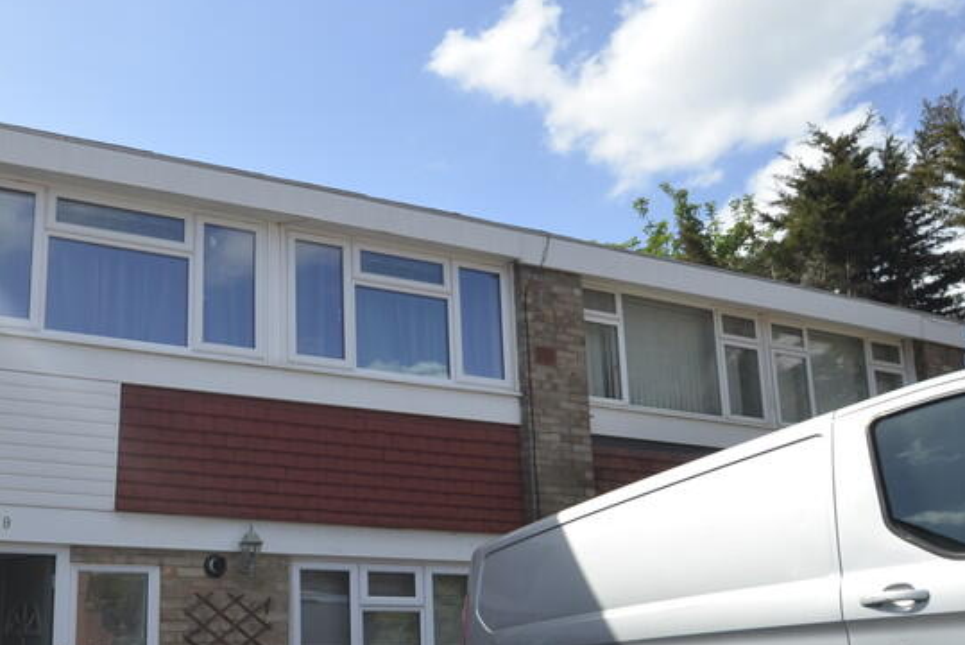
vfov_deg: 35.7
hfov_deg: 50.1
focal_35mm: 37
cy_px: 428
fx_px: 991
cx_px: 256
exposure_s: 1/250
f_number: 8
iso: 110
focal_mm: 13
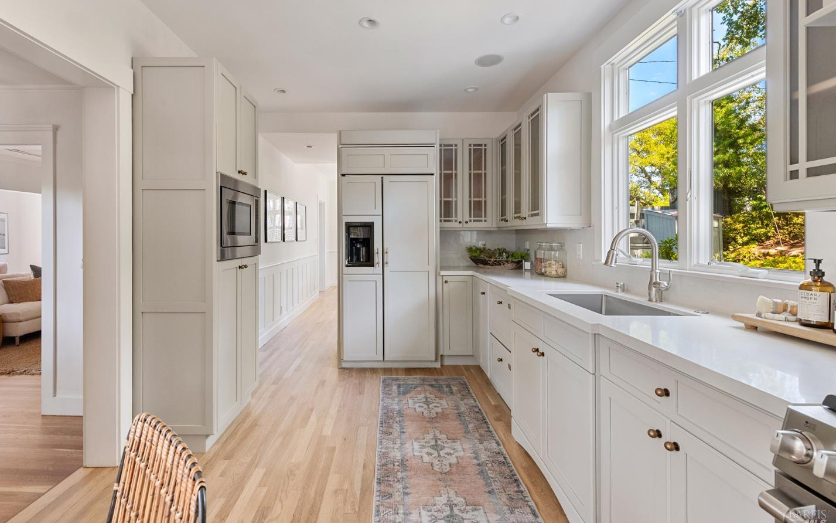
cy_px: 242
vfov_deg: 74.7
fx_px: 342
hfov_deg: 101.4
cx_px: 397
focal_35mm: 15
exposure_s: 1/8
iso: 1000
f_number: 9
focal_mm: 14
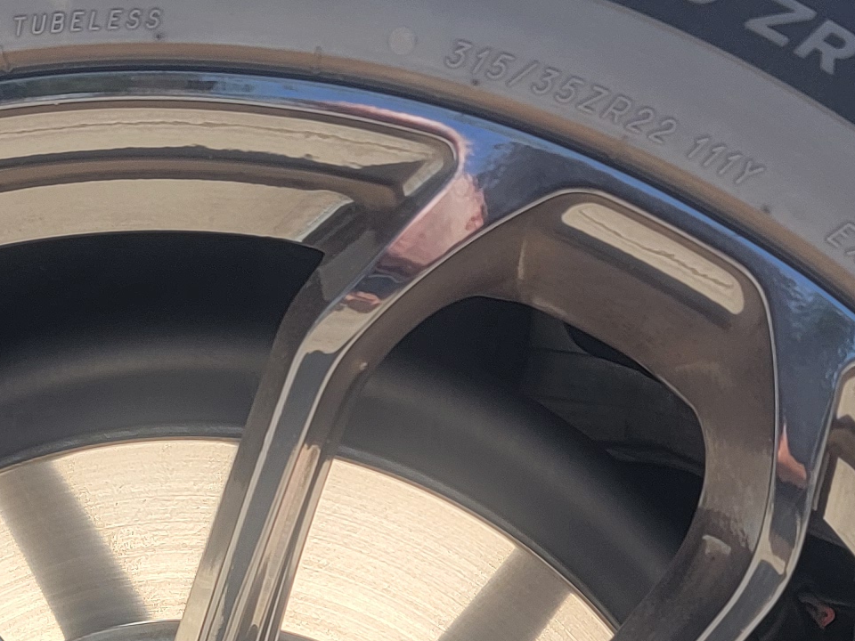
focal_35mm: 100
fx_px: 2470
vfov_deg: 14.3
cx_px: 199
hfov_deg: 19.5
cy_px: 779
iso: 25
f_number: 1.8
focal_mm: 6.7
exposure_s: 1/120
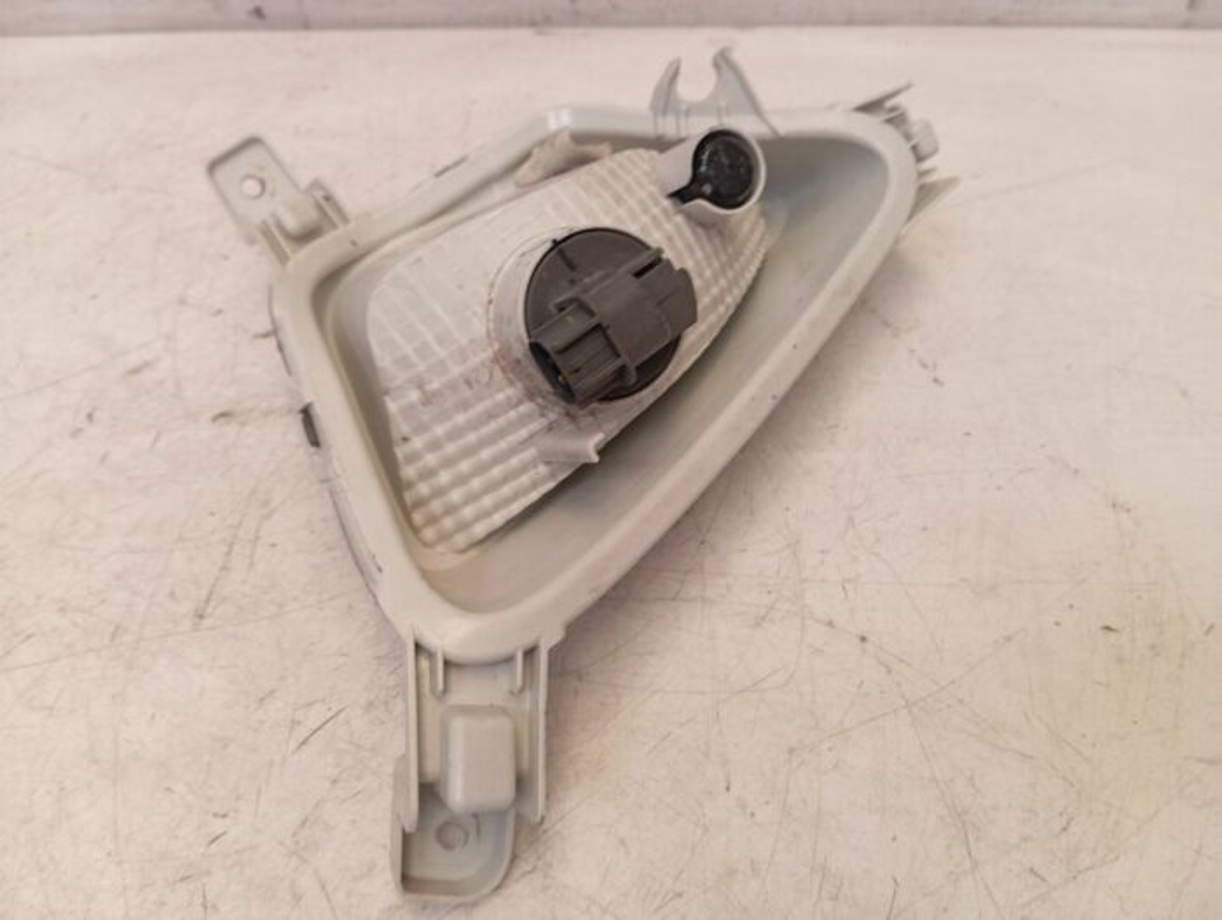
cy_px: 460
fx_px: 990
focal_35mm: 28
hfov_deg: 63.4
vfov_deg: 49.9
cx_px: 611
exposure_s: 1/33.3
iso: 224
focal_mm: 4.22
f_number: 1.8
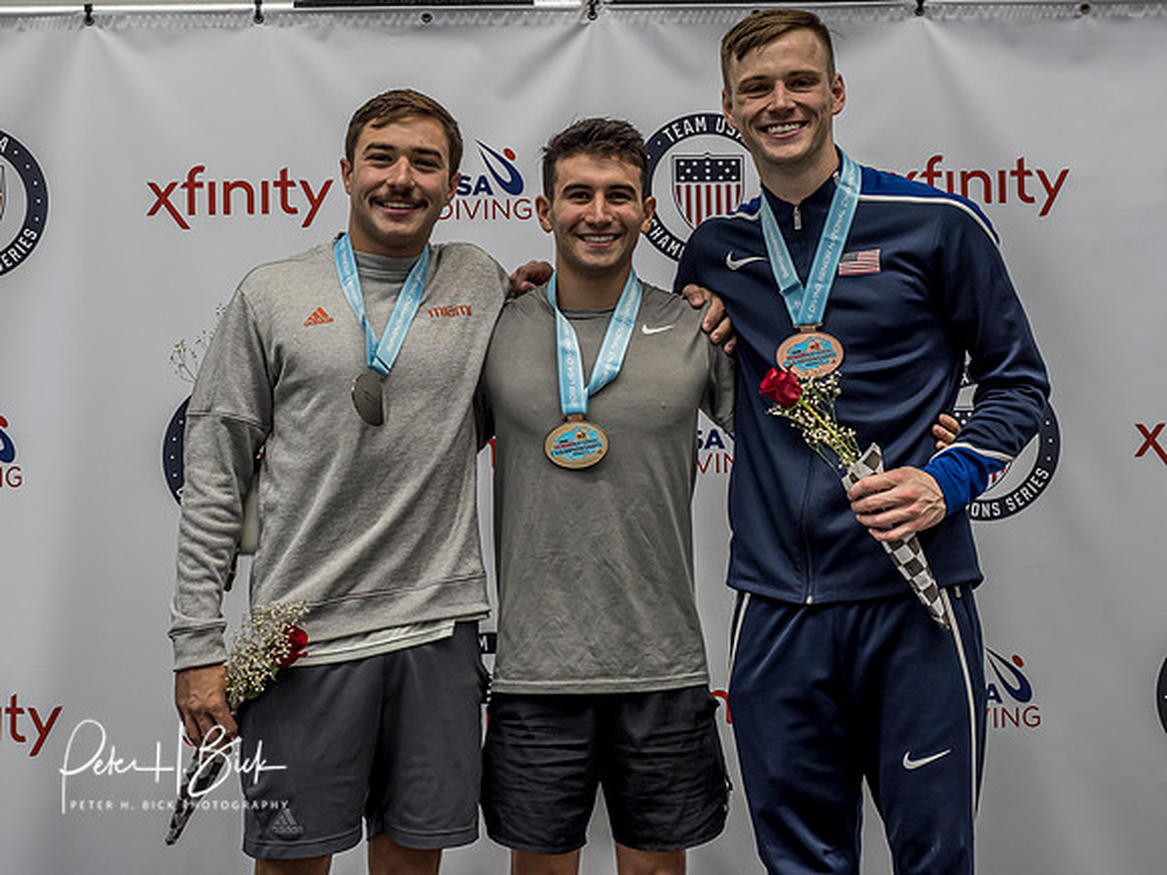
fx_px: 2002
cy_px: 345
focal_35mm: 59
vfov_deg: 24.6
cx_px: 588
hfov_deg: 32.5
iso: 640
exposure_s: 1/125
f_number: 4
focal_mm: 24
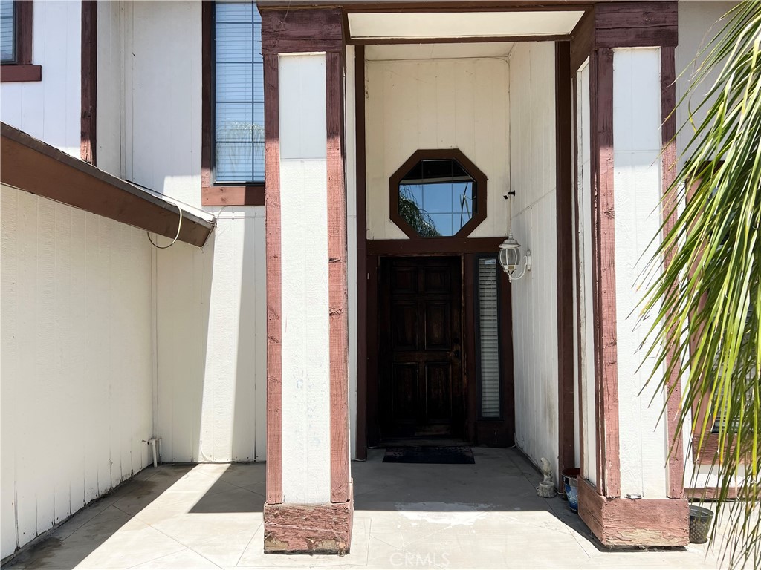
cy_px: 285
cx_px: 380
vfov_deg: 53.1
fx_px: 572
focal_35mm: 26
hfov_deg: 67.3
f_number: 1.5
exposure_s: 1/3257
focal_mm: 5.7
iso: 50
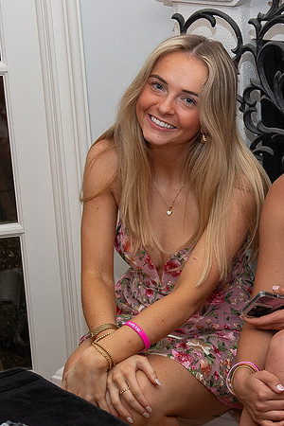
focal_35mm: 111
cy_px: 281
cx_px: 338
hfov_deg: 12.1
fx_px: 1308
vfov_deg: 18.4
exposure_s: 1/60
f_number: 7.1
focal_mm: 42
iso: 800
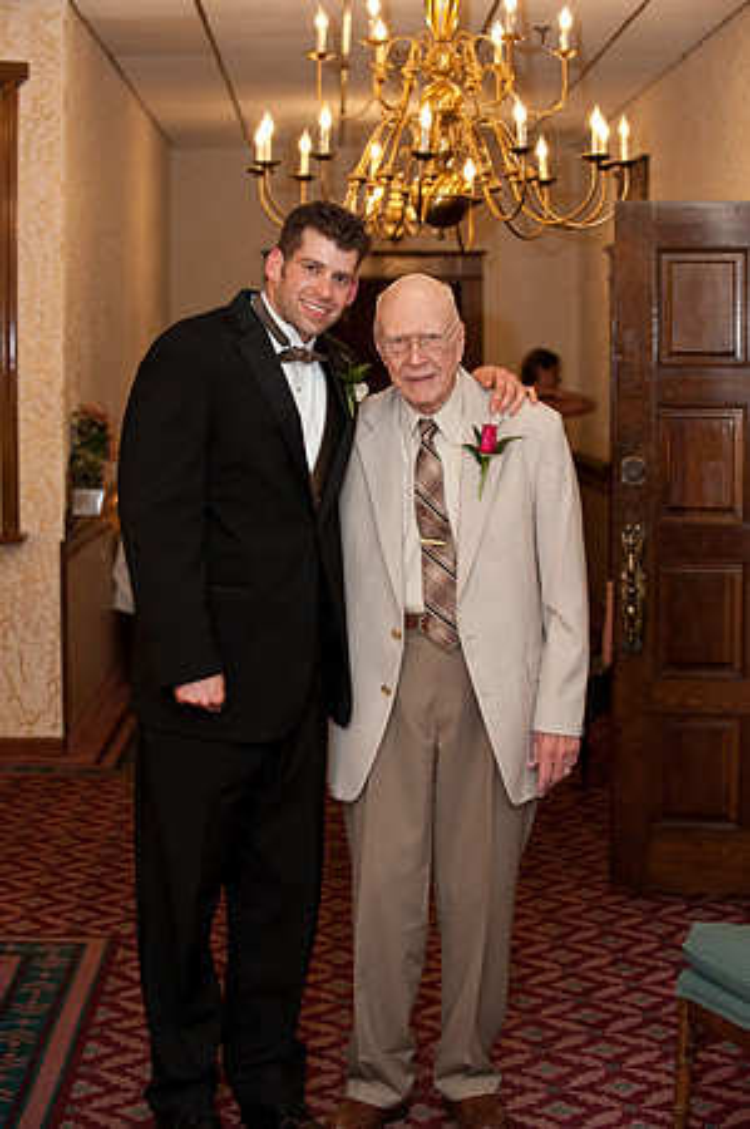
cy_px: 564
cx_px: 375
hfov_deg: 19.4
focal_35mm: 70
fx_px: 2192
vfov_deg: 28.9
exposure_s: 1/40
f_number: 5
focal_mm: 70
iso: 640
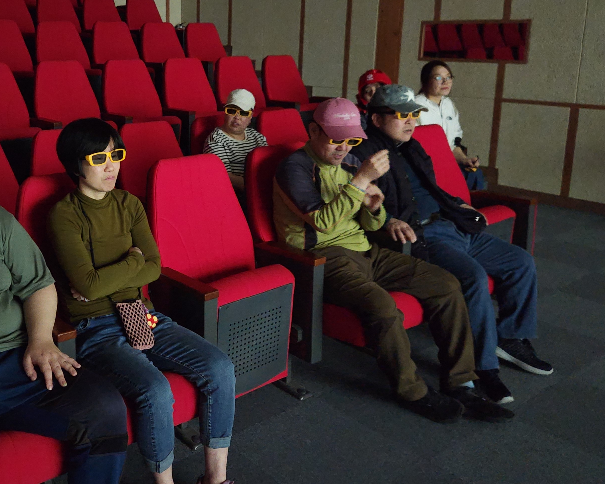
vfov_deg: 39.7
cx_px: 162
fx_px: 663
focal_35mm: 37
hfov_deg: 47.5
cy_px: 164
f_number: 1.8
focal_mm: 5.4
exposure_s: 1/10
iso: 4000
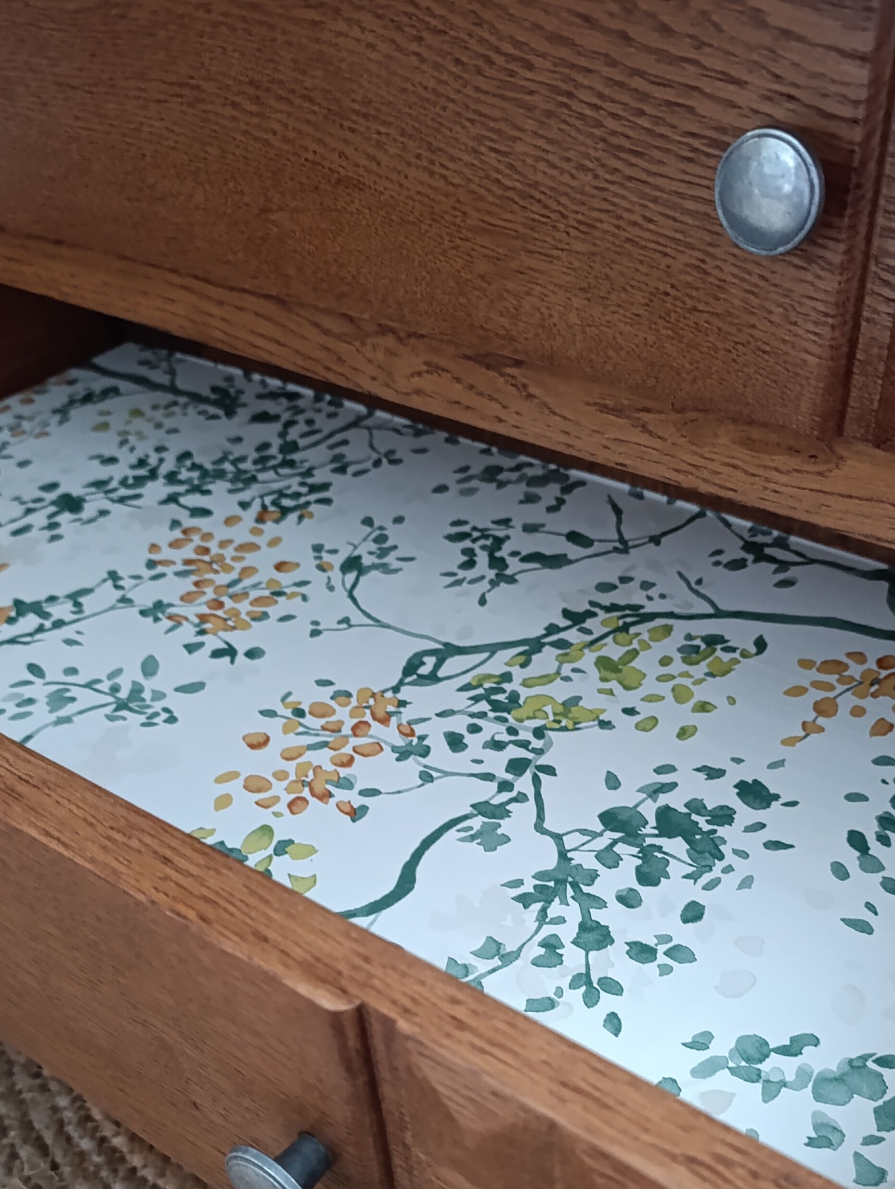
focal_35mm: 38
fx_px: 1307
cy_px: 849
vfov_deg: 47.6
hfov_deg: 37.8
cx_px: 489
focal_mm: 6.14
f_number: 1.6
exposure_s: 1/25
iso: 6400
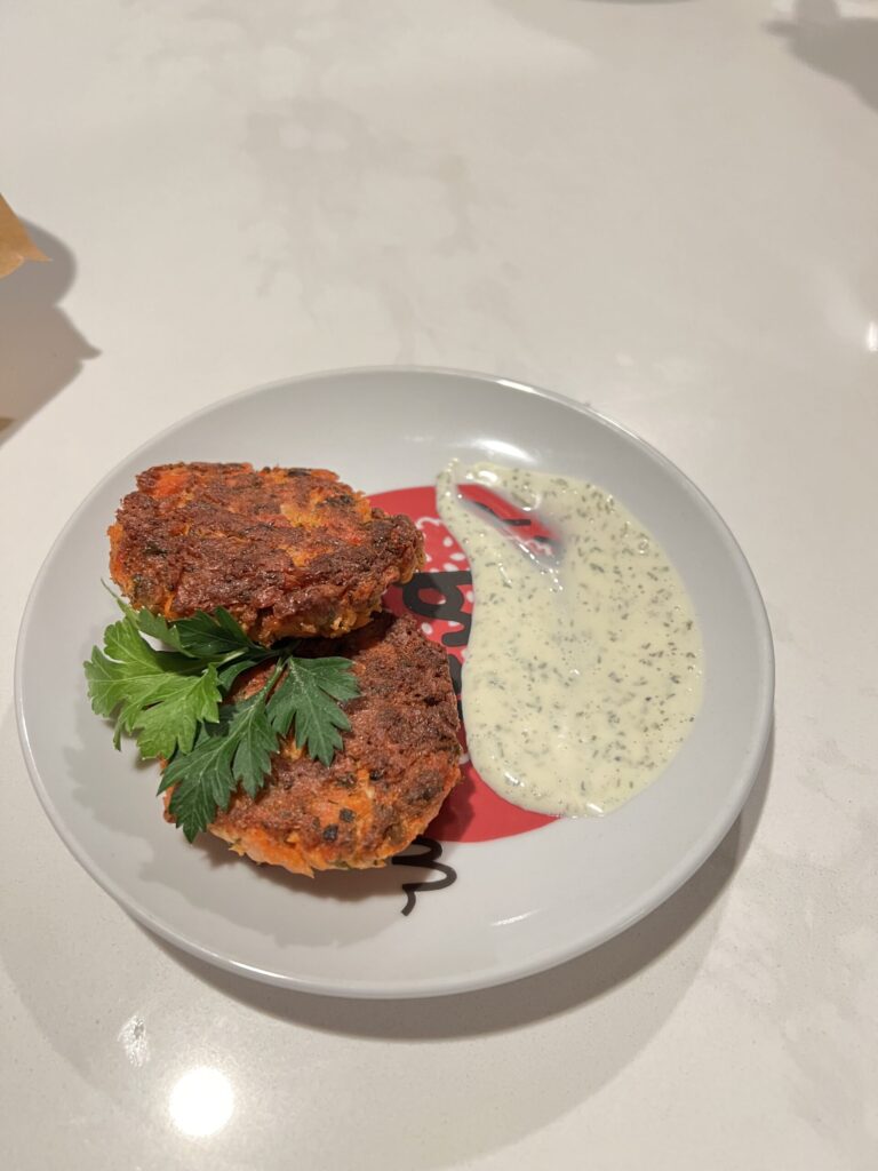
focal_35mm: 26
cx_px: 439
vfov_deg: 67.3
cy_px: 586
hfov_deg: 53.1
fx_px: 879
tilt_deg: -52.8
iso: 500
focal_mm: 5.7
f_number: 1.5
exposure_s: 1/60
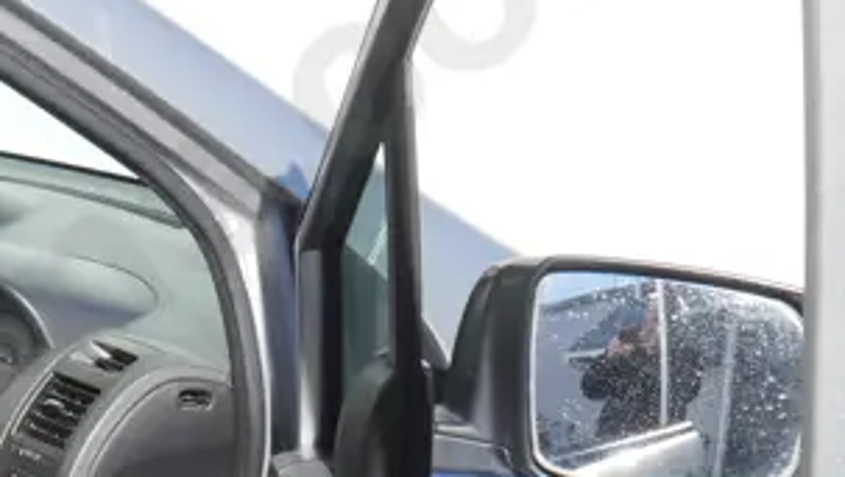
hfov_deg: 18.7
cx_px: -357
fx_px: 2310
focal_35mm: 103
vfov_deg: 11.5
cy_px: 622
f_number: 10
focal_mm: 14
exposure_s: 1/160
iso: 200
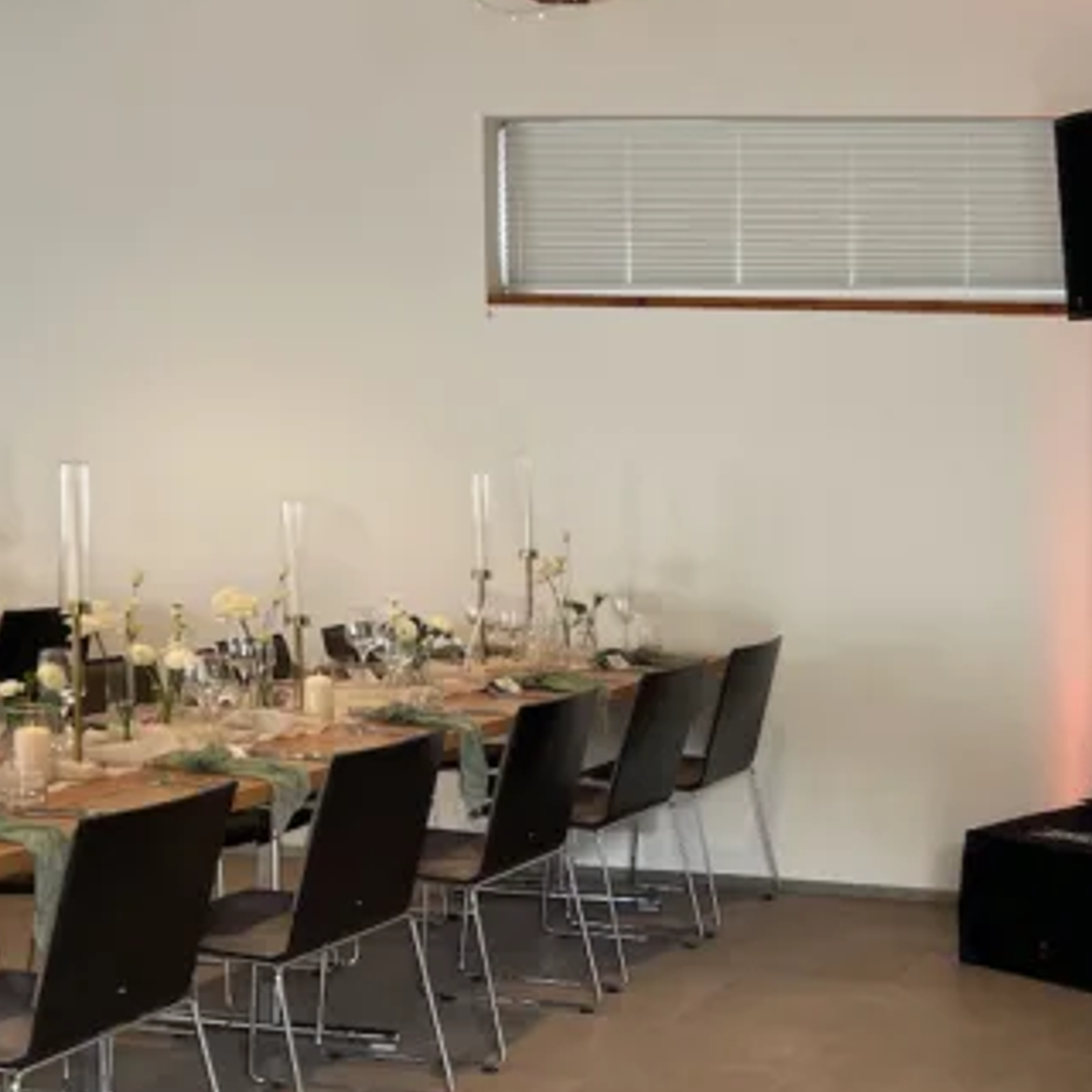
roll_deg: -2.5
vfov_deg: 32.1
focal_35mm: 53
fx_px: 1892
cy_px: 652
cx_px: 1126
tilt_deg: -7.4
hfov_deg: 29.7
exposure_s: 1/100
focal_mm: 5.1
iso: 100
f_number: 1.6
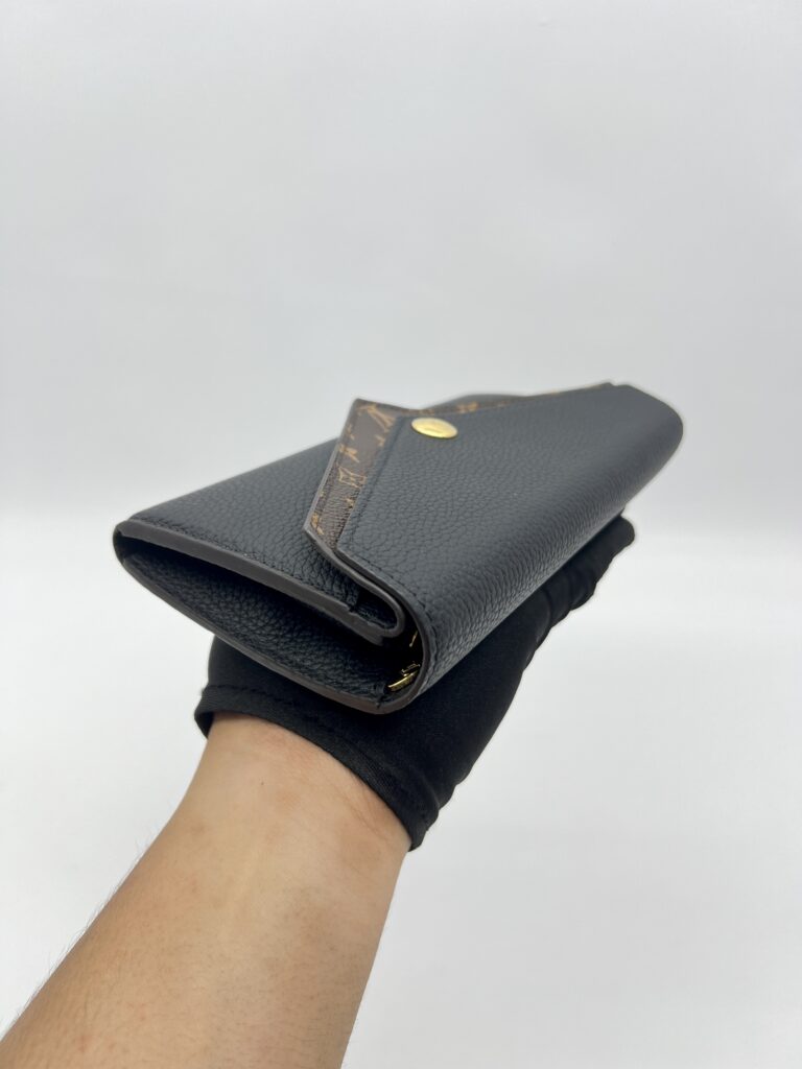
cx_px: 401
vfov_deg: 67.3
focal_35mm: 26
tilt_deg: -29.9
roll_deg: +0.8
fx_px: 803
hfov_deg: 53.1
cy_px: 534
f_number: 1.5
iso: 32
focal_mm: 5.7
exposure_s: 1/105
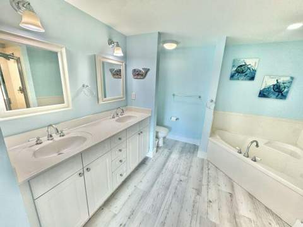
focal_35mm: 14
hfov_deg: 102.1
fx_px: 122
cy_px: 114
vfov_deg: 85.6
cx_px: 152
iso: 80
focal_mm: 2.22
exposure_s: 1/120
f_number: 2.2
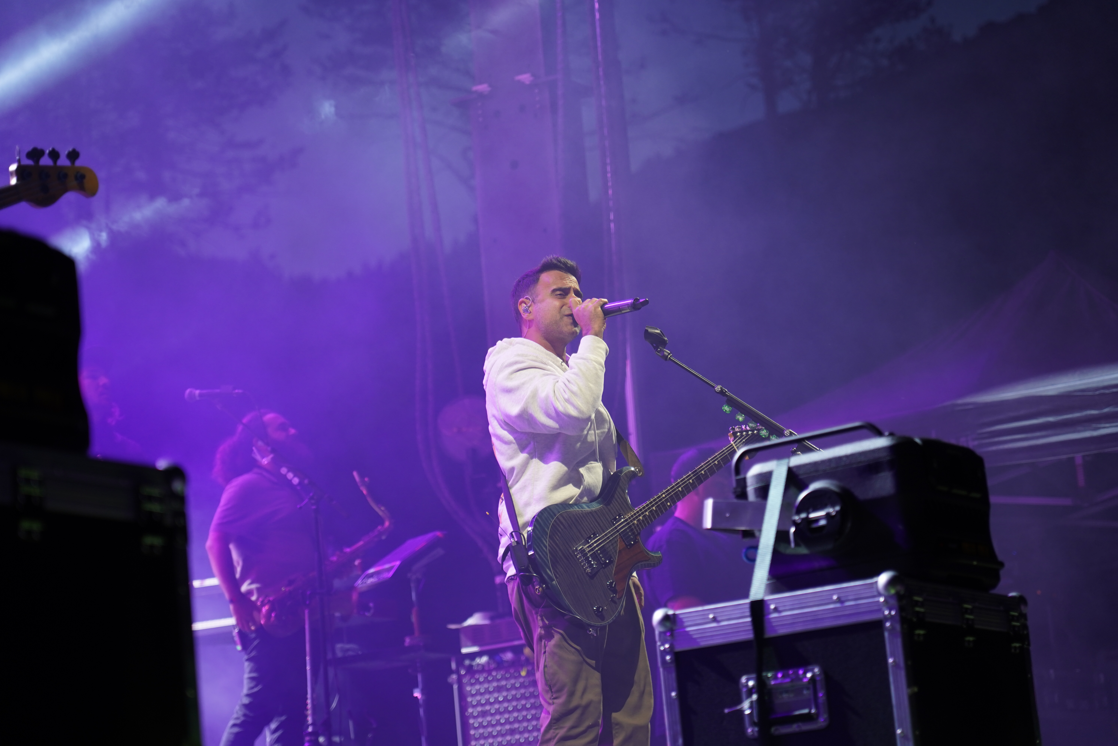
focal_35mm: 105
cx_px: 559
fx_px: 3261
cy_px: 373
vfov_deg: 13.0
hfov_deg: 19.5
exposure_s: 1/160
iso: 640
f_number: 4
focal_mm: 105
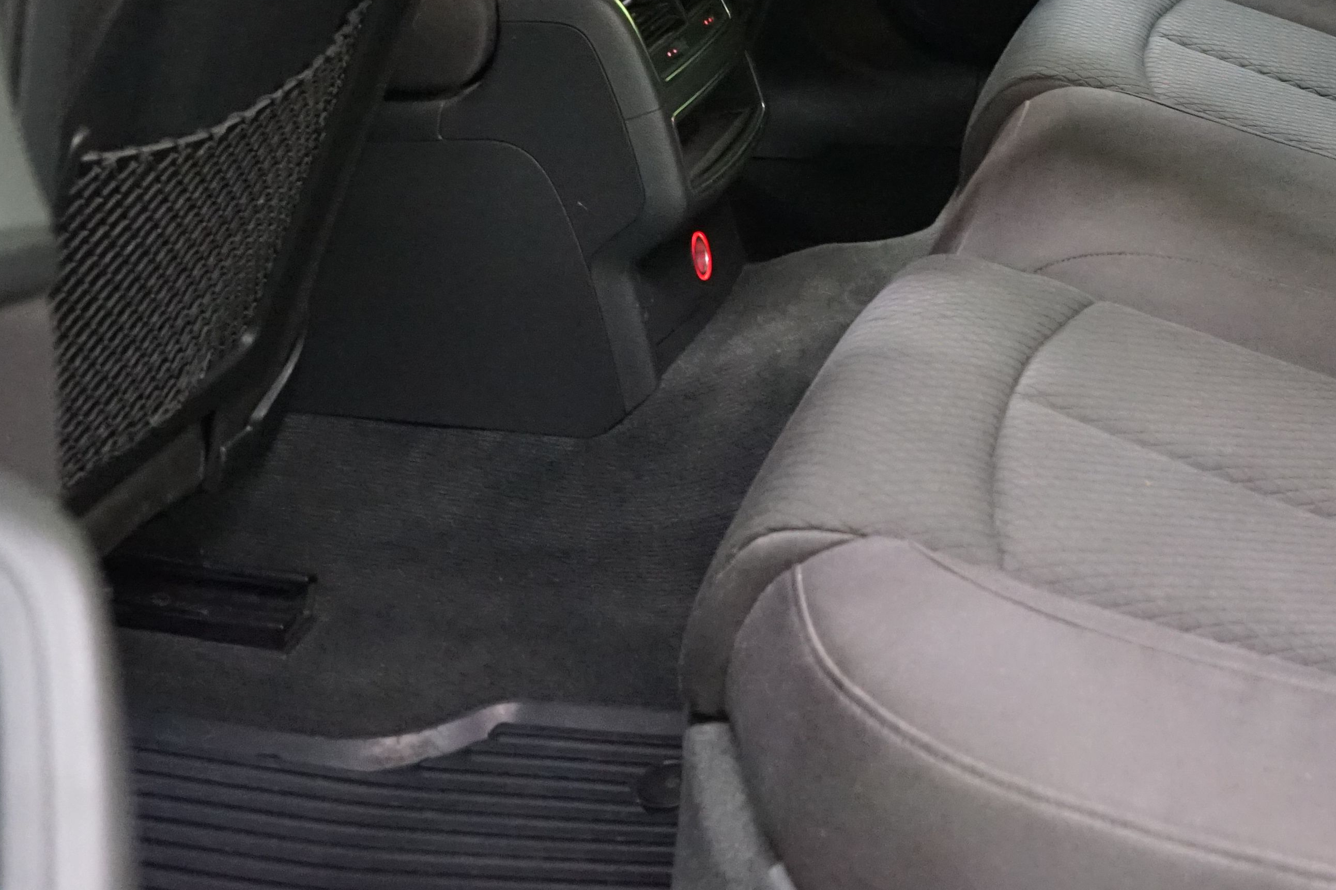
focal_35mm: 65
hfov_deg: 29.9
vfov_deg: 20.0
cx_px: 1158
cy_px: -99
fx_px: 2412
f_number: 5
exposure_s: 1/50
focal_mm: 28
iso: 6400
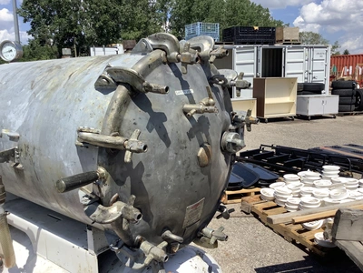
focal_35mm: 31
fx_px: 325
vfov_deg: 45.4
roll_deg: +0.9
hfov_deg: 58.4
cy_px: 136
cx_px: 182
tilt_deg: -11.3
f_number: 2.4
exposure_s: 1/1508
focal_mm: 3.3
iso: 25
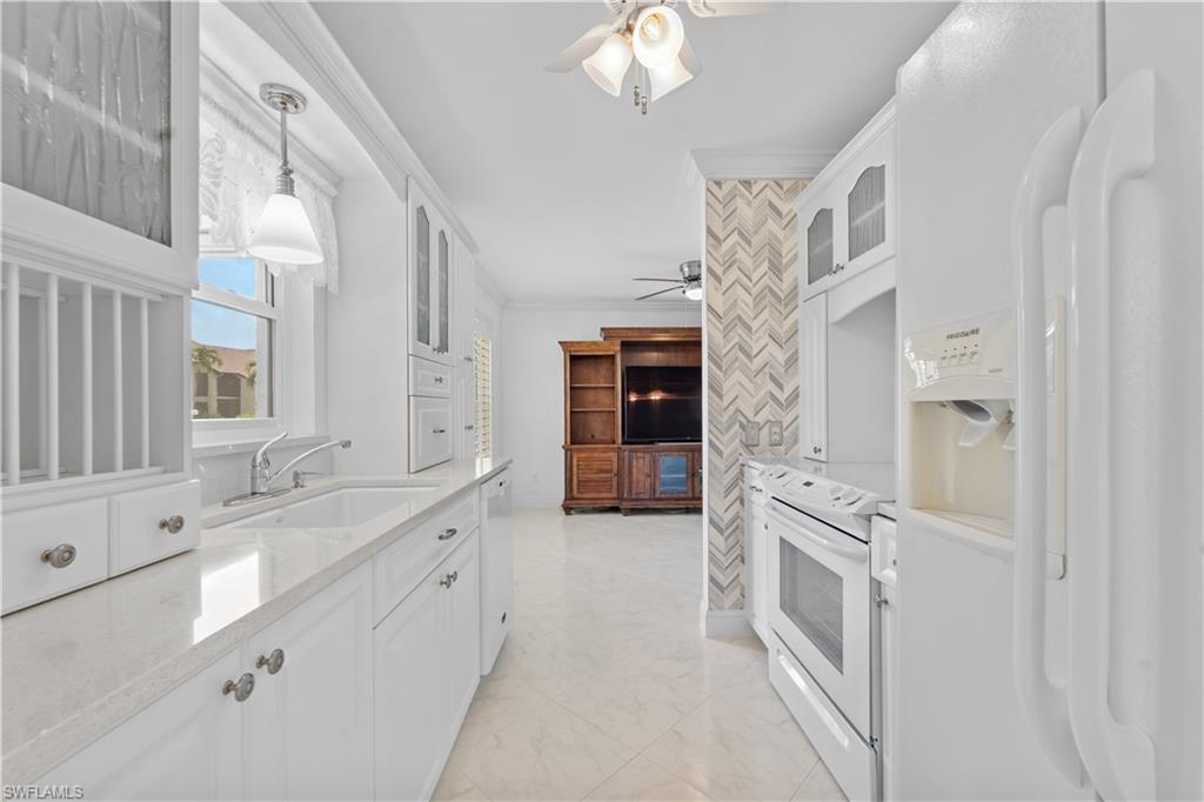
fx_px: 468
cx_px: 602
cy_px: 401
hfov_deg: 104.3
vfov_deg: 81.2
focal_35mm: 14
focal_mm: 14
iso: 250
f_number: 8
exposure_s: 1/5
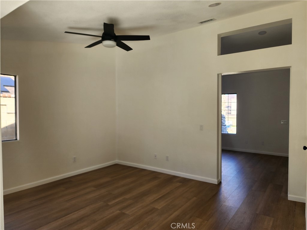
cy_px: 115
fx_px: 204
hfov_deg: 73.9
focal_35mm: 23
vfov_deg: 58.9
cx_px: 154
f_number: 1.8
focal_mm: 6.4
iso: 64
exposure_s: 1/180
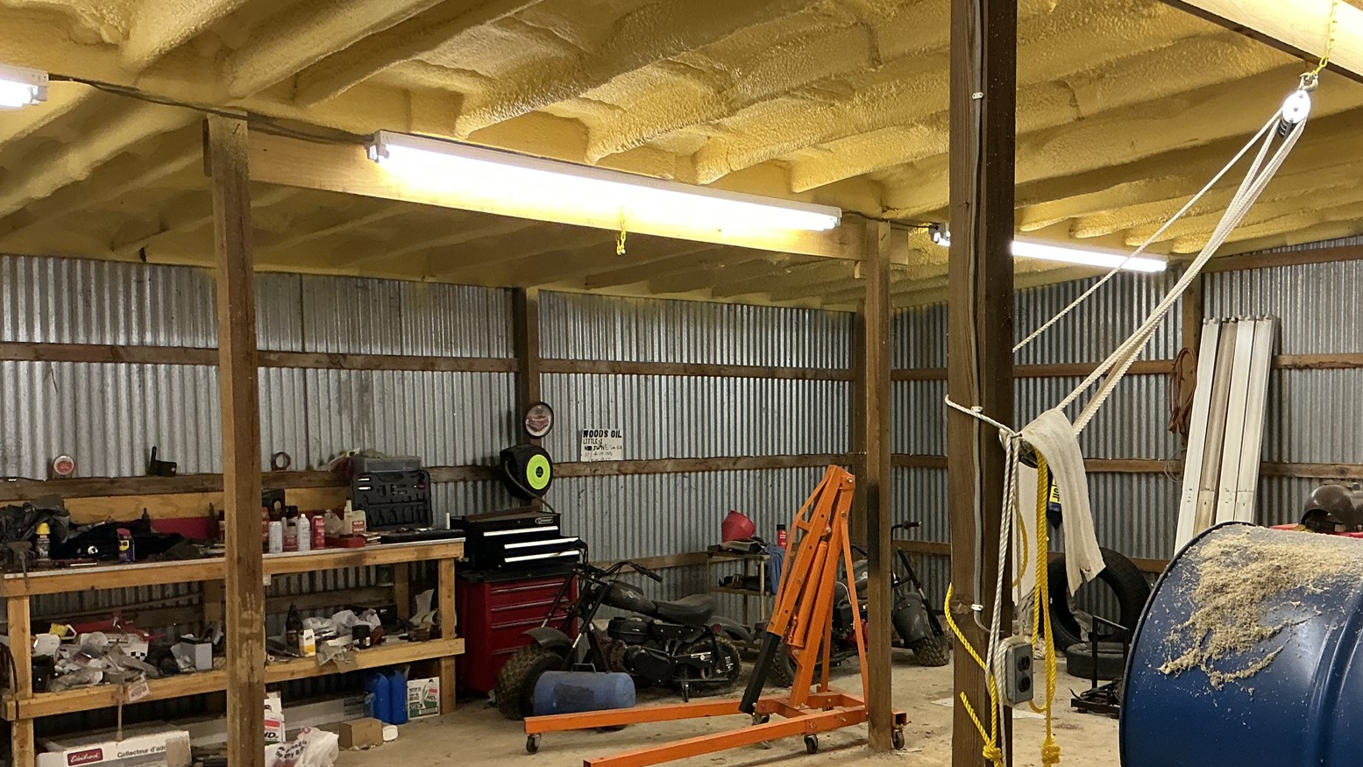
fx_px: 1410
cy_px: 493
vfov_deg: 30.3
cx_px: 818
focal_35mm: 39
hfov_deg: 51.3
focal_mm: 3
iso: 125
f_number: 1.8
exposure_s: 1/60
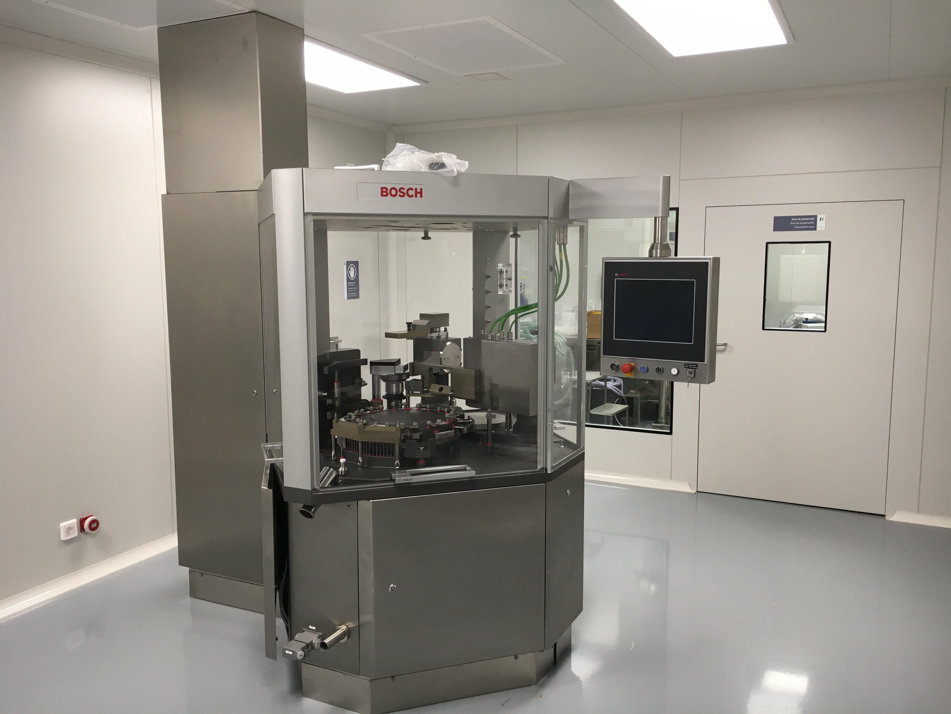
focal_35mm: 29
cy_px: 357
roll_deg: +0.4
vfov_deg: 48.2
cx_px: 476
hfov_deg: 61.7
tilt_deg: -5.4
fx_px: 797
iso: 25
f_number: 2.2
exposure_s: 1/33
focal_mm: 4.15
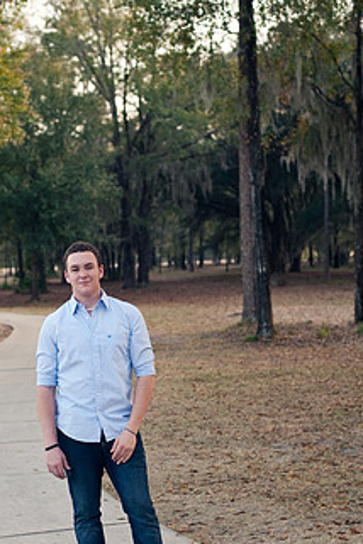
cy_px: 297
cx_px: 116
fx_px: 1059
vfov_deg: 28.8
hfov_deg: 19.4
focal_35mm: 70
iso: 200
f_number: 3.2
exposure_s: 1/250
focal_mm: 50
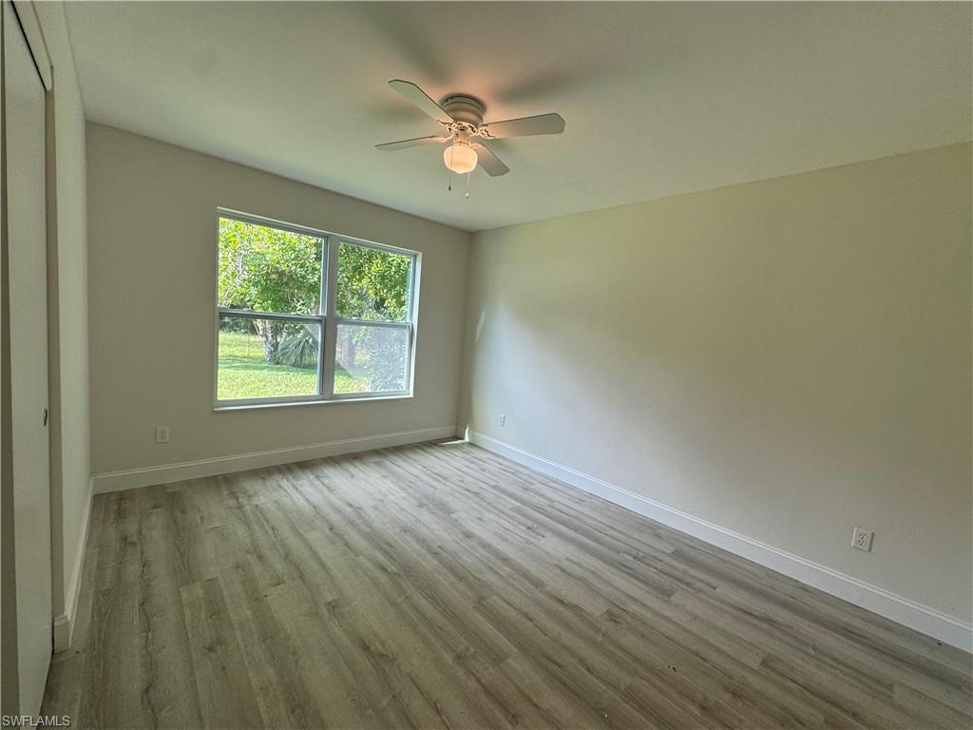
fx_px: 394
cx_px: 486
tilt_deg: -5.6
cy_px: 365
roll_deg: -4.9
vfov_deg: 85.7
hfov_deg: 102.1
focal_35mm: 14
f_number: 2.2
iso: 64
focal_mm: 2.22
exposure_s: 1/120
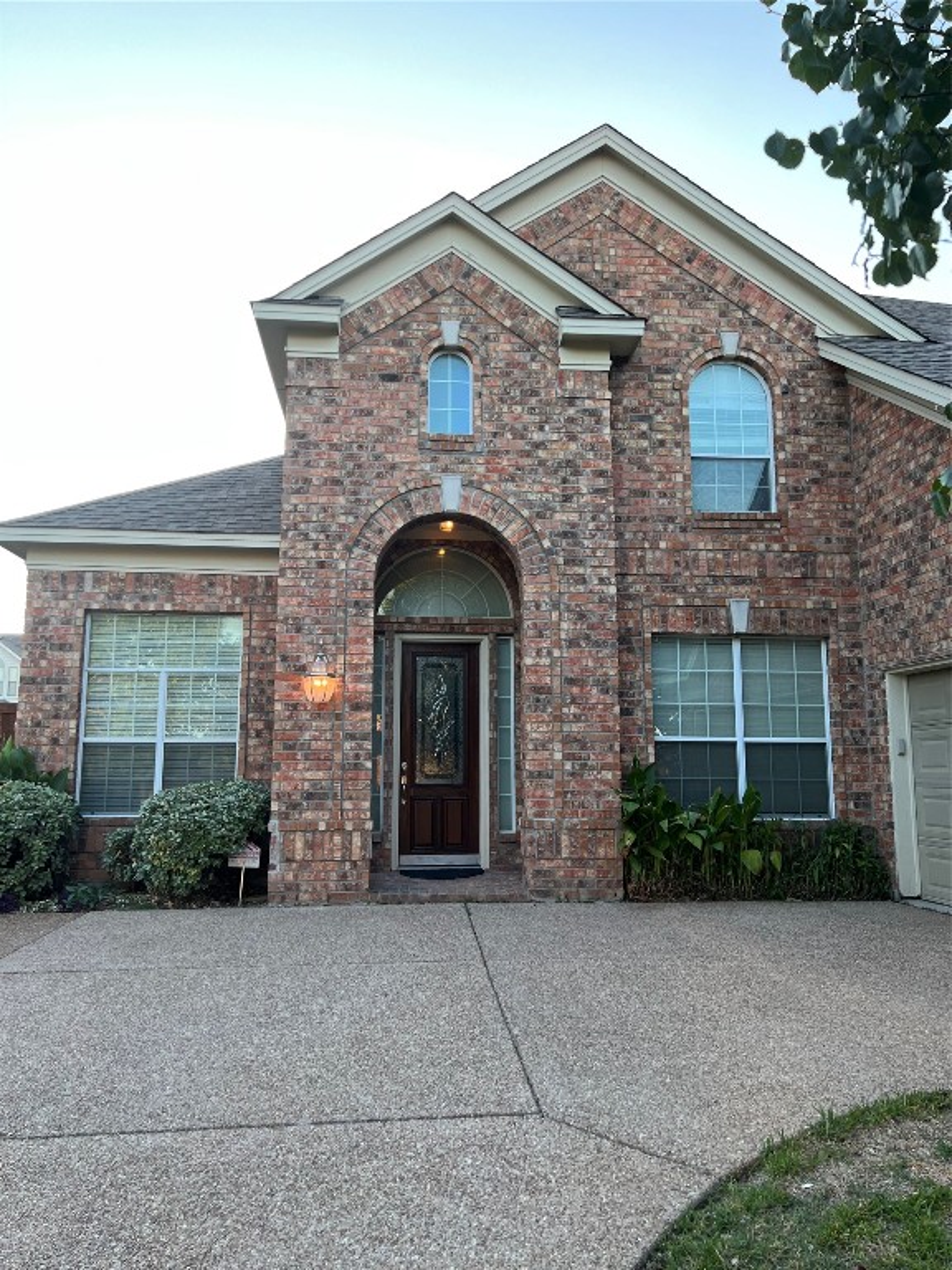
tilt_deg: +9.5
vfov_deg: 67.3
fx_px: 953
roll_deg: -0.1
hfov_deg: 53.1
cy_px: 635
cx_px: 476
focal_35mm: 26
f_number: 1.5
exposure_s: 1/189
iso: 50
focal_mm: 5.7
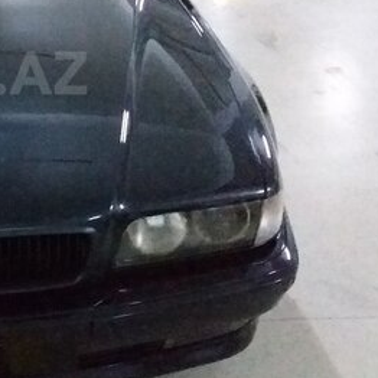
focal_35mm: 69
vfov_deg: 24.6
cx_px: -61
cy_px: 73
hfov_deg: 23.2
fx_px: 852
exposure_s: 1/17
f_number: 2.2
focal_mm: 3.3
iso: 1000
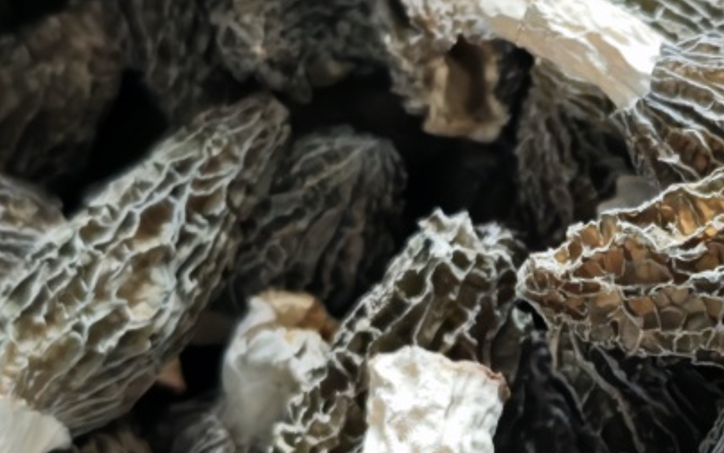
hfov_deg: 16.1
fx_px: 2546
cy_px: 395
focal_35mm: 129
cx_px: 587
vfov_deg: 10.1
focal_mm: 8.72
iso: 800
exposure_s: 1/500
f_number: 1.63
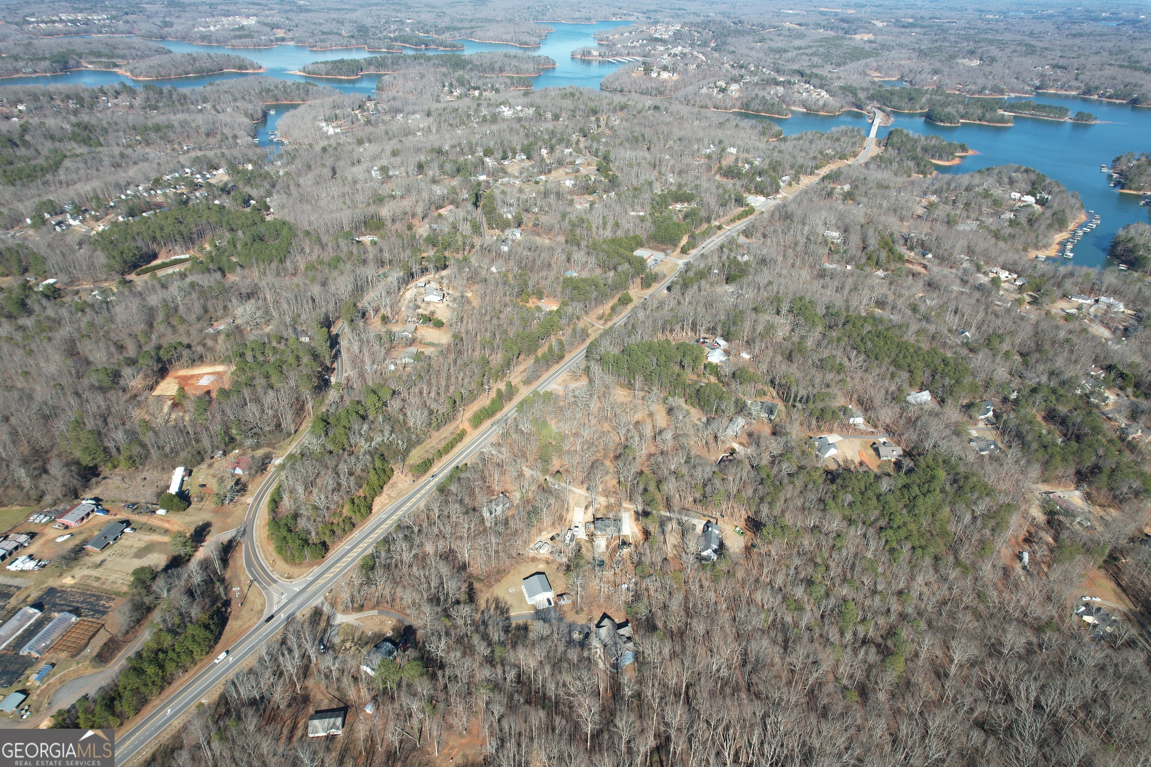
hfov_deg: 78.6
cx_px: 576
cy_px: 384
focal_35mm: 22
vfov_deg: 57.2
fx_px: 703
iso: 100
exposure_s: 1/320
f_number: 2.8
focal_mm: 8.38
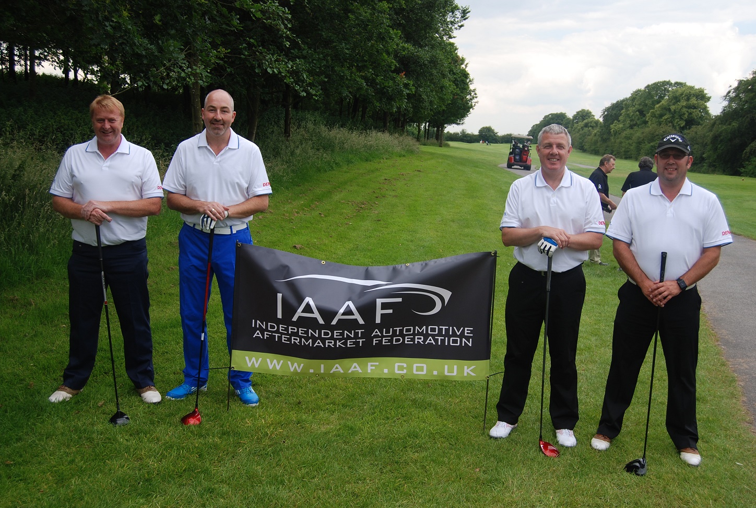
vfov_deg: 37.0
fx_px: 758
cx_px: 378
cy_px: 254
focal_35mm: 36
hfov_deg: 53.0
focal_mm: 24
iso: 110
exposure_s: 1/125
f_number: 5.6
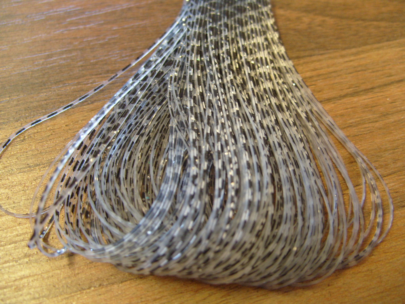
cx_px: 202
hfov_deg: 52.6
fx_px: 409
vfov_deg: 40.7
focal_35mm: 35
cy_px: 152
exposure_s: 1/45
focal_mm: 7.8
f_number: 2.8
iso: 200
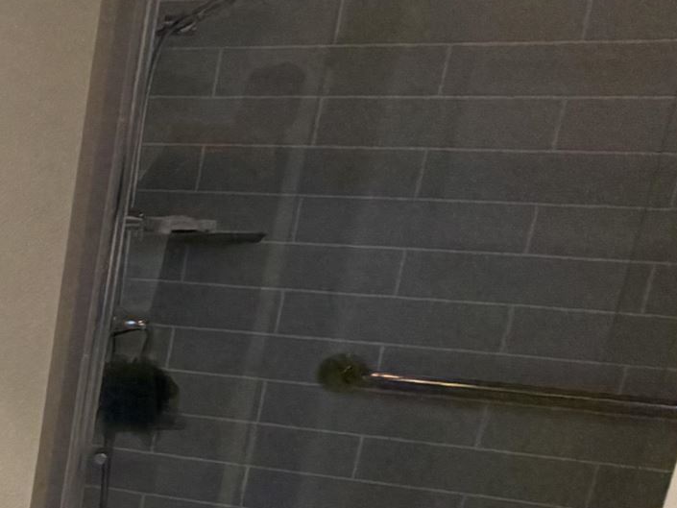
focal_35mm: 61
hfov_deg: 21.8
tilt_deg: -15.5
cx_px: -507
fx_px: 1193
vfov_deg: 23.4
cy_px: 453
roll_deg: -0.6
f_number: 2.2
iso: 320
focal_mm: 2.22
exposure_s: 1/120
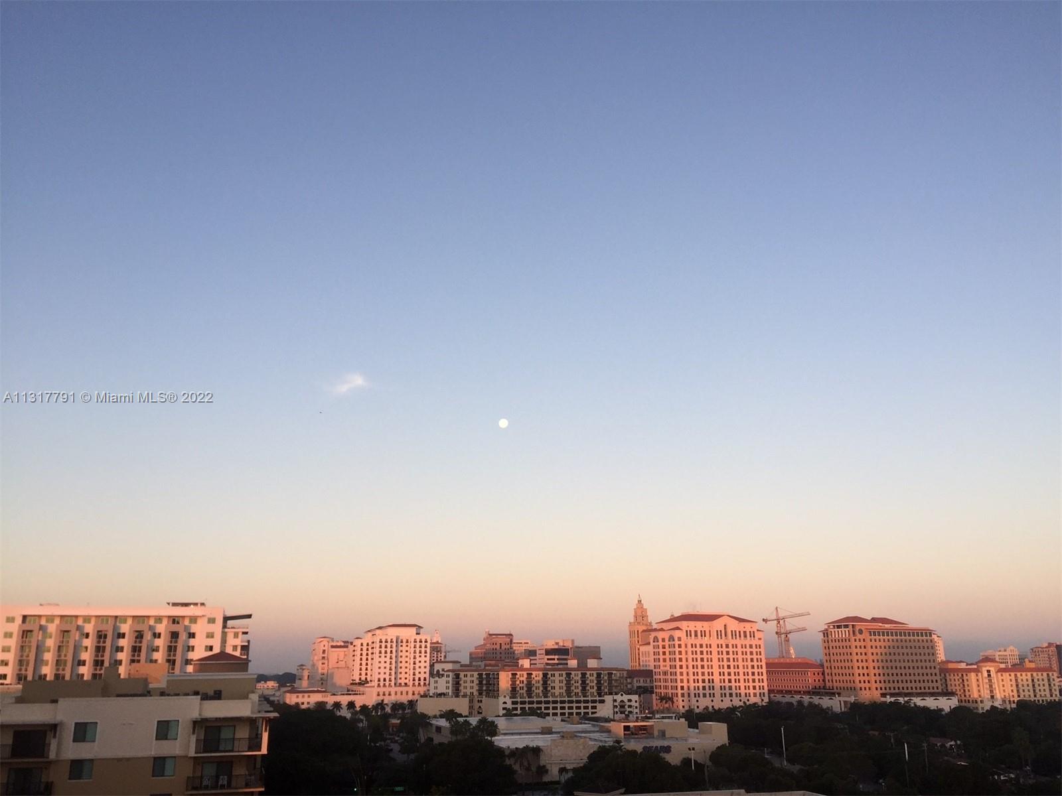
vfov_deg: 48.2
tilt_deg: +15.5
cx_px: 531
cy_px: 398
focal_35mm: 29
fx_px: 890
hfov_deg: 61.7
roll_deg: -0.2
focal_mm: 4.15
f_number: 2.2
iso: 32
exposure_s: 1/391
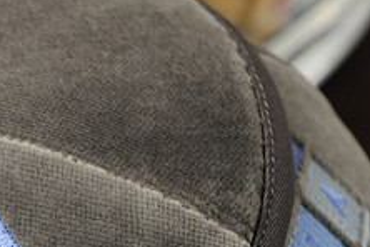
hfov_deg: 7.5
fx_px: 2816
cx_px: -28
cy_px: 313
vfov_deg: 5.0
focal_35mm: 274
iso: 1000
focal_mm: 70
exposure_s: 1/40
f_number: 5
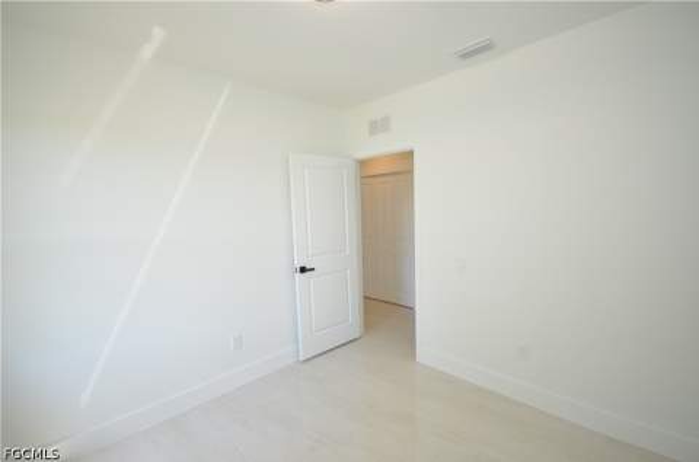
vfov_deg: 77.0
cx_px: 350
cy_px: 231
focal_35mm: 15
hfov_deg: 100.6
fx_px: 290
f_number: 4.5
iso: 200
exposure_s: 1/80
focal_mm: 10
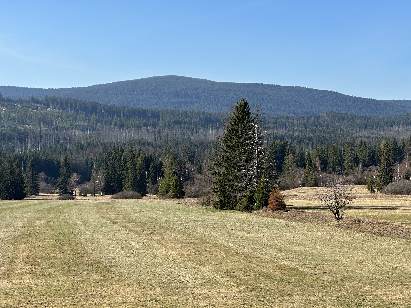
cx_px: 206
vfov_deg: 19.1
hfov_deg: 25.3
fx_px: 914
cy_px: 154
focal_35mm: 77
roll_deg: -0.2
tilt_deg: +0.2
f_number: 2.8
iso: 32
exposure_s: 1/555
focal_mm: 9
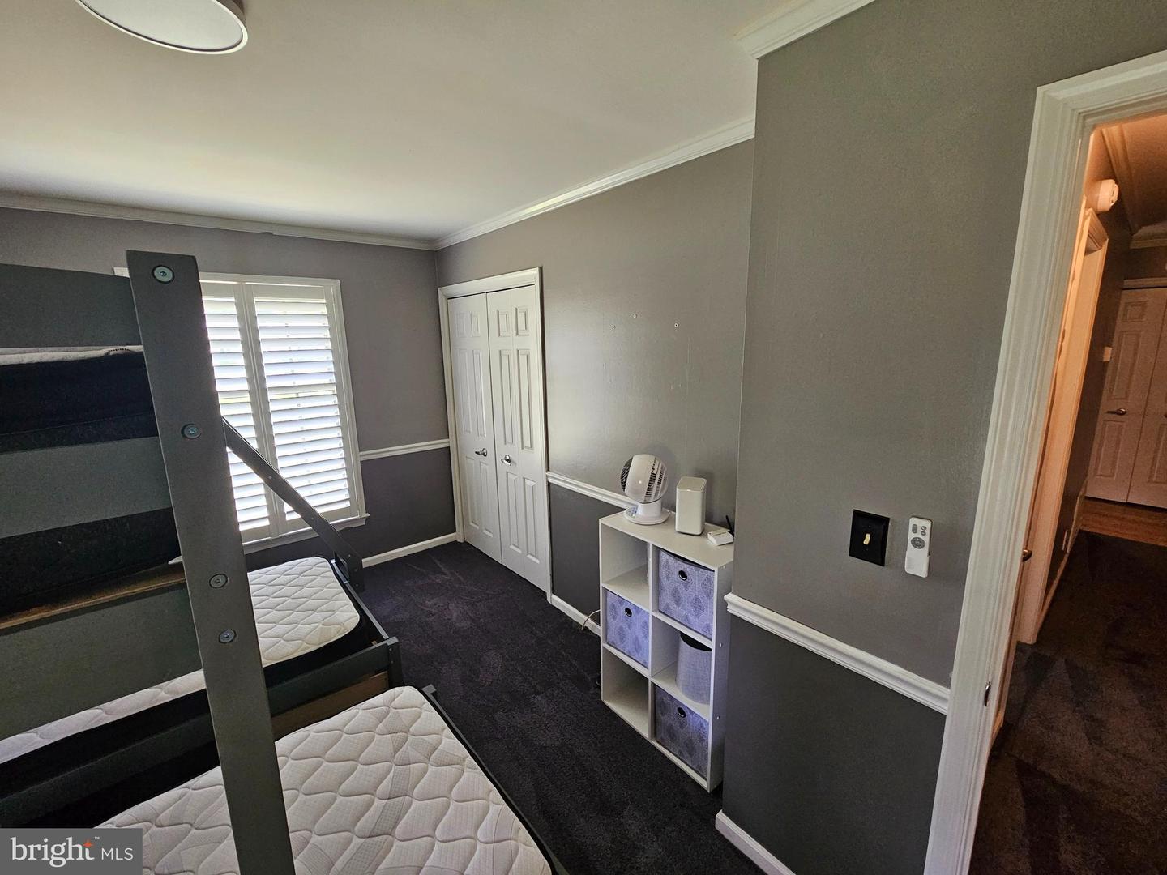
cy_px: 438
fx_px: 438
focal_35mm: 13
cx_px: 584
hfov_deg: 106.2
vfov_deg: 89.9
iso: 250
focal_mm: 2.2
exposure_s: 1/77.4
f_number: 2.2
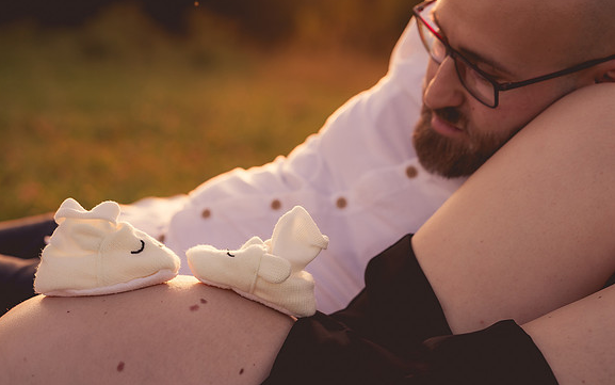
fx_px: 1459
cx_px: 307
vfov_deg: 15.0
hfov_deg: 23.8
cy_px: 182
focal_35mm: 87
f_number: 4
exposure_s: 1/640
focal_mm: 85
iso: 400
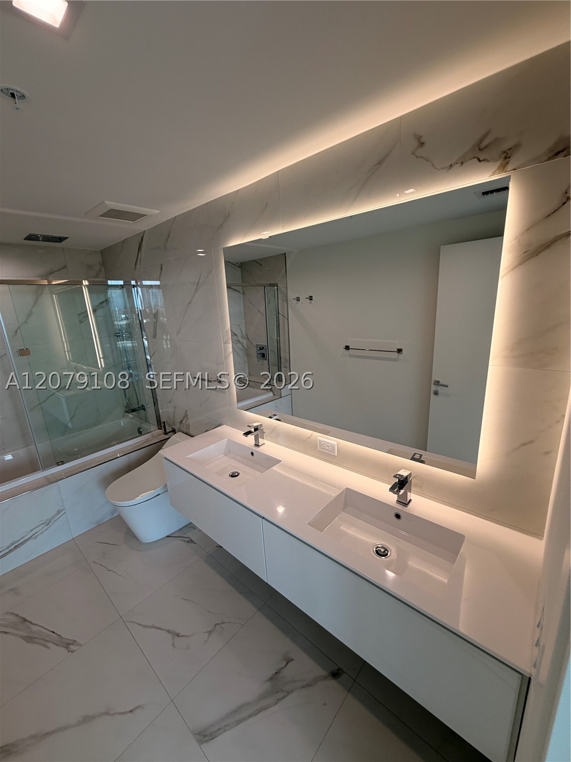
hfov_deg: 85.7
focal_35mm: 14
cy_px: 381
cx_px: 286
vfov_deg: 102.1
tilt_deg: -12.2
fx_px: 308
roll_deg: +3.7
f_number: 2.2
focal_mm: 2.22
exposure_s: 1/120
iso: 50
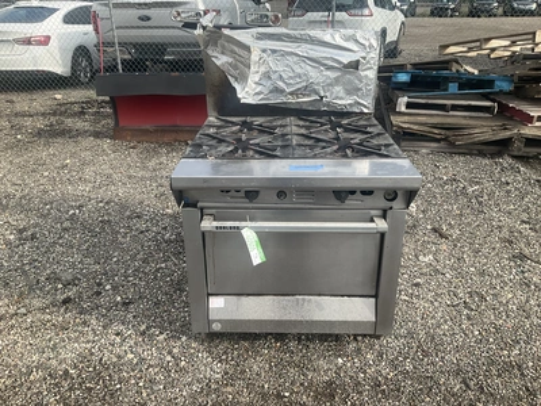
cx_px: 270
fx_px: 453
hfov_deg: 61.7
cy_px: 203
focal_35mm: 29
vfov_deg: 48.2
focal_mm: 3
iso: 25
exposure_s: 1/912
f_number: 1.8
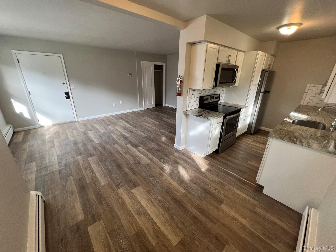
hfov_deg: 106.2
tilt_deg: -20.8
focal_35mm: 13
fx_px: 126
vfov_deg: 89.9
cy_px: 126
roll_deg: -0.6
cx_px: 168
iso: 200
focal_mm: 1.57
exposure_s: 1/120
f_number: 1.8
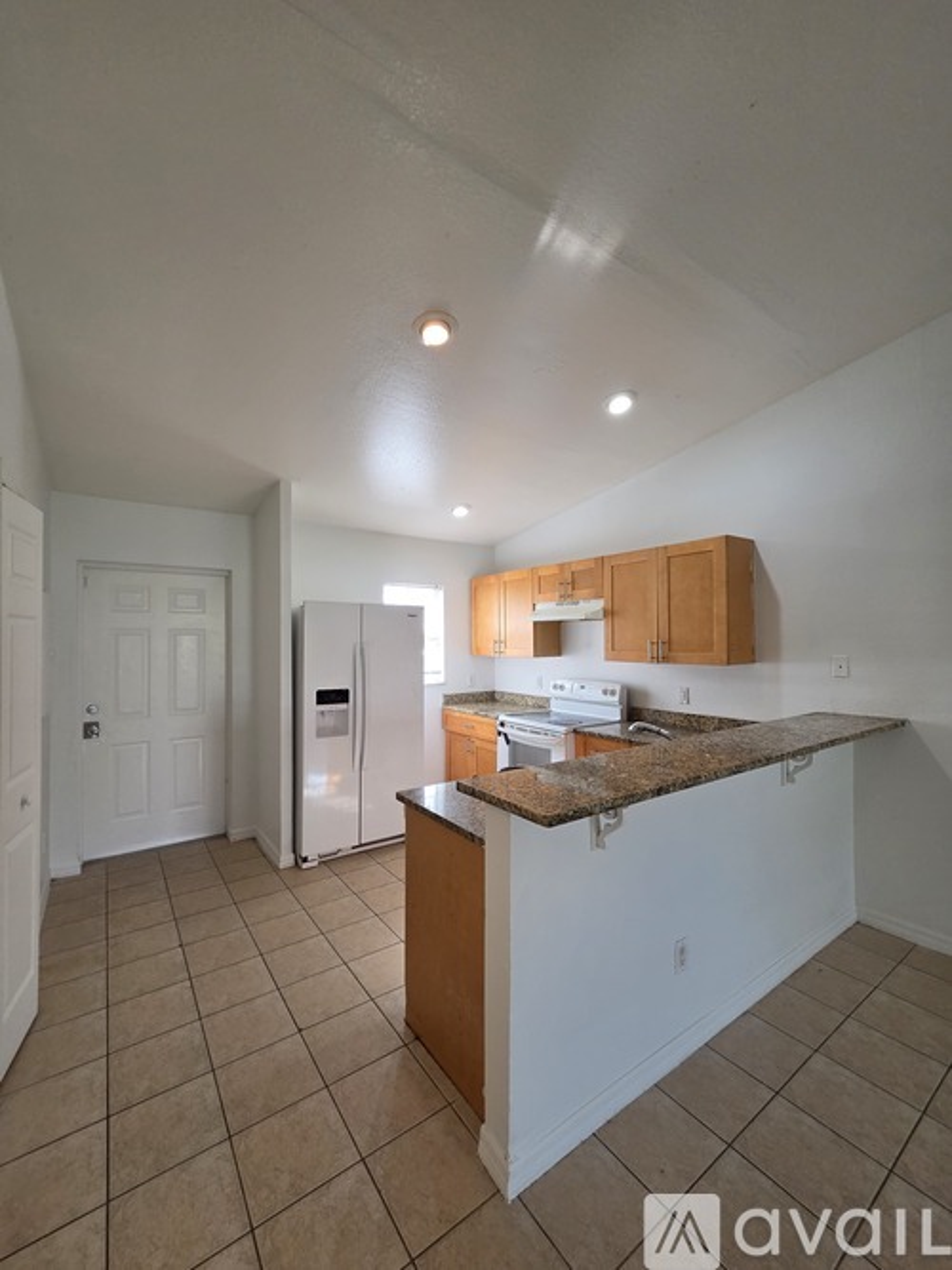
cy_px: 635
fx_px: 477
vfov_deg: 106.2
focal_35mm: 13
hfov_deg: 89.9
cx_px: 476
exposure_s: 1/120
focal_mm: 2.2
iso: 200
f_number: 2.2
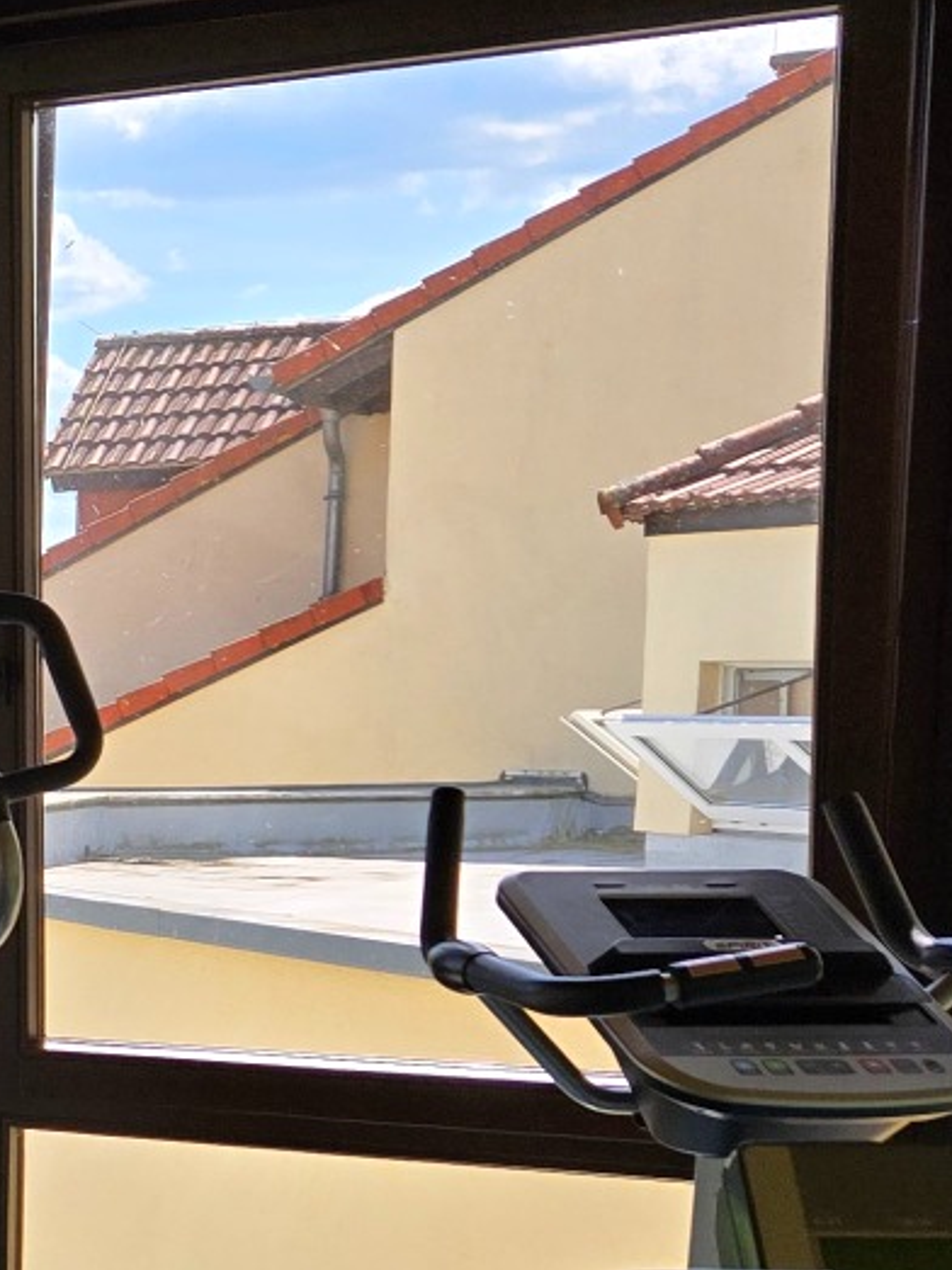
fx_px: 3228
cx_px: -991
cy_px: 996
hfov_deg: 14.0
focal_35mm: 88
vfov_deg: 22.0
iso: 50
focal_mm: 5.4
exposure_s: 1/2921
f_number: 1.8
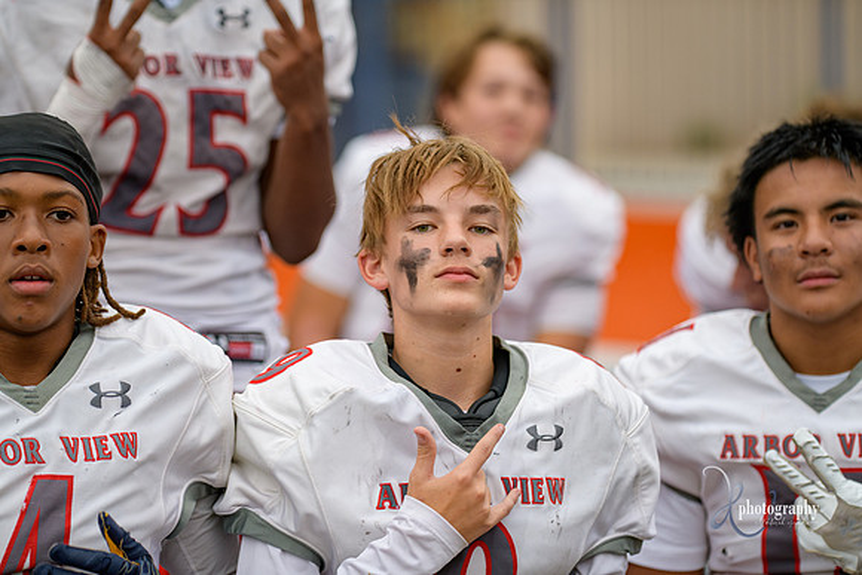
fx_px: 4071
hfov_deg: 12.1
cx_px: 431
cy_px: 288
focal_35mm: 170
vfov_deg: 8.1
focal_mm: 170
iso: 320
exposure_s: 1/500
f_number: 2.8
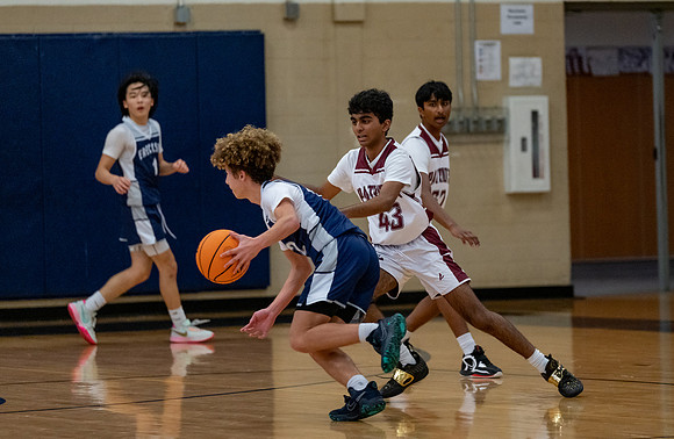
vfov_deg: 5.3
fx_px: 4756
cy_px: 157
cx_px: 403
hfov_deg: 8.1
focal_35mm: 256
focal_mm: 200
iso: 5000
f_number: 2.8
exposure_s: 1/1000
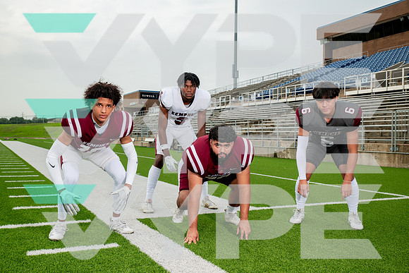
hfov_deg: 53.1
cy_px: 136
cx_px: 204
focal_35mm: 36
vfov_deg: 36.9
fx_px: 409
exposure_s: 1/320
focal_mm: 36
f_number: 7.1
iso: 125
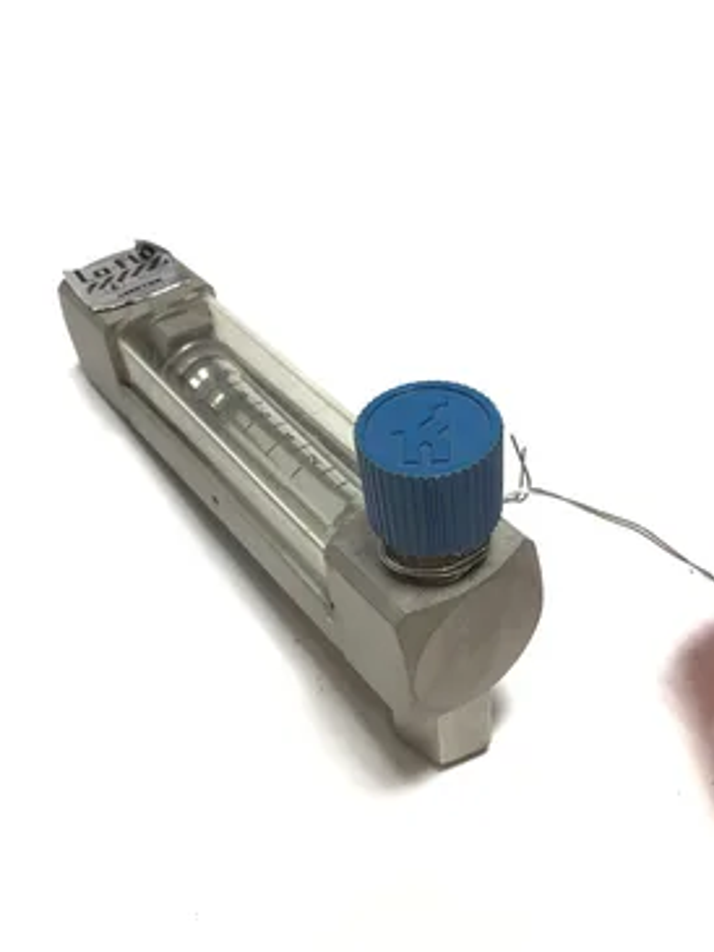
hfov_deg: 41.8
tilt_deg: -48.9
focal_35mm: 34
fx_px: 935
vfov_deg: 53.9
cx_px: 339
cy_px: 472
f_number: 2.4
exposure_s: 1/134
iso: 25
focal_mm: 3.3
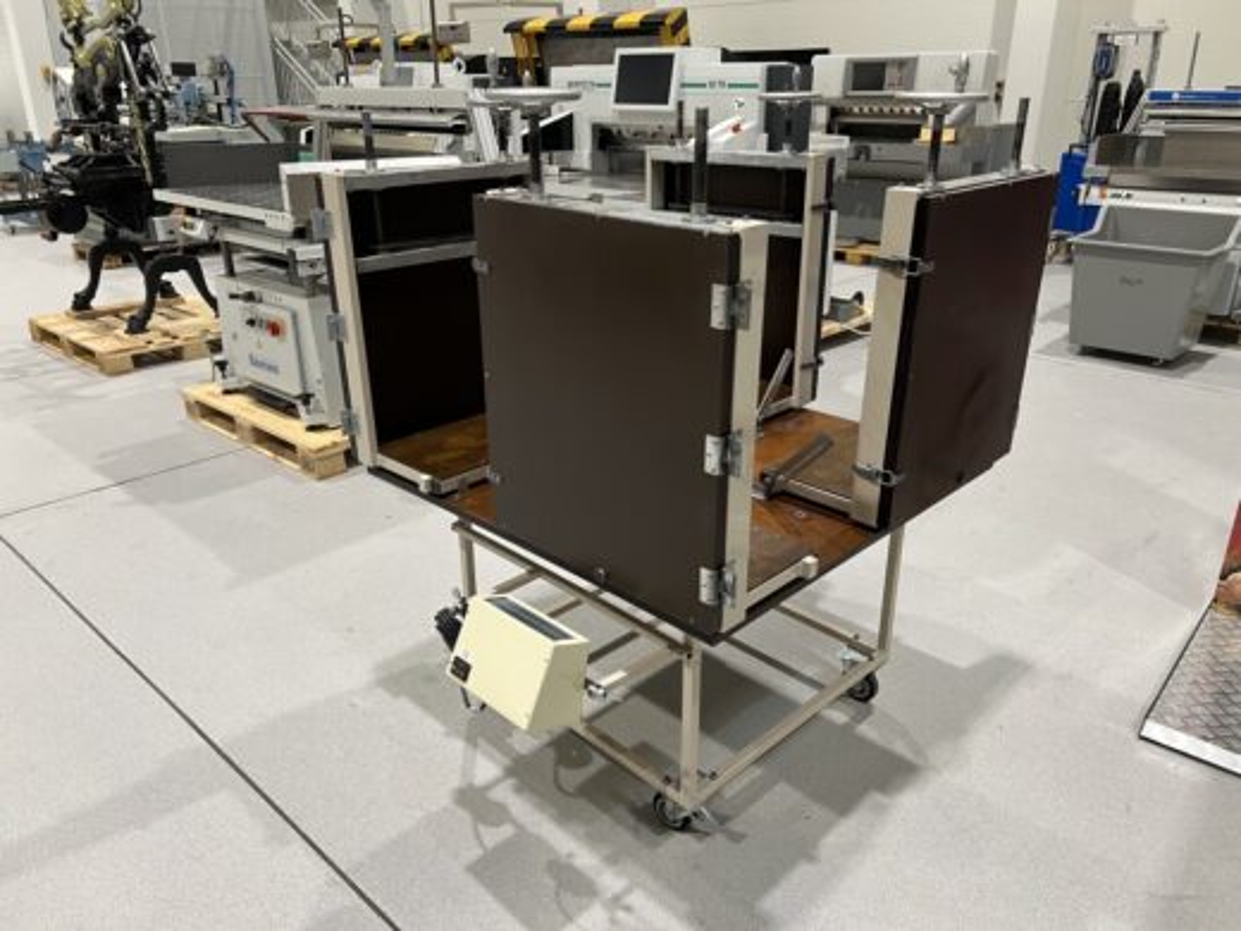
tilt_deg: -21.2
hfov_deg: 67.3
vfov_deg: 53.1
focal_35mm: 26
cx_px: 620
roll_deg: +0.0
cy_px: 466
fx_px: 932
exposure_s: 1/50
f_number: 1.5
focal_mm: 5.7
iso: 80
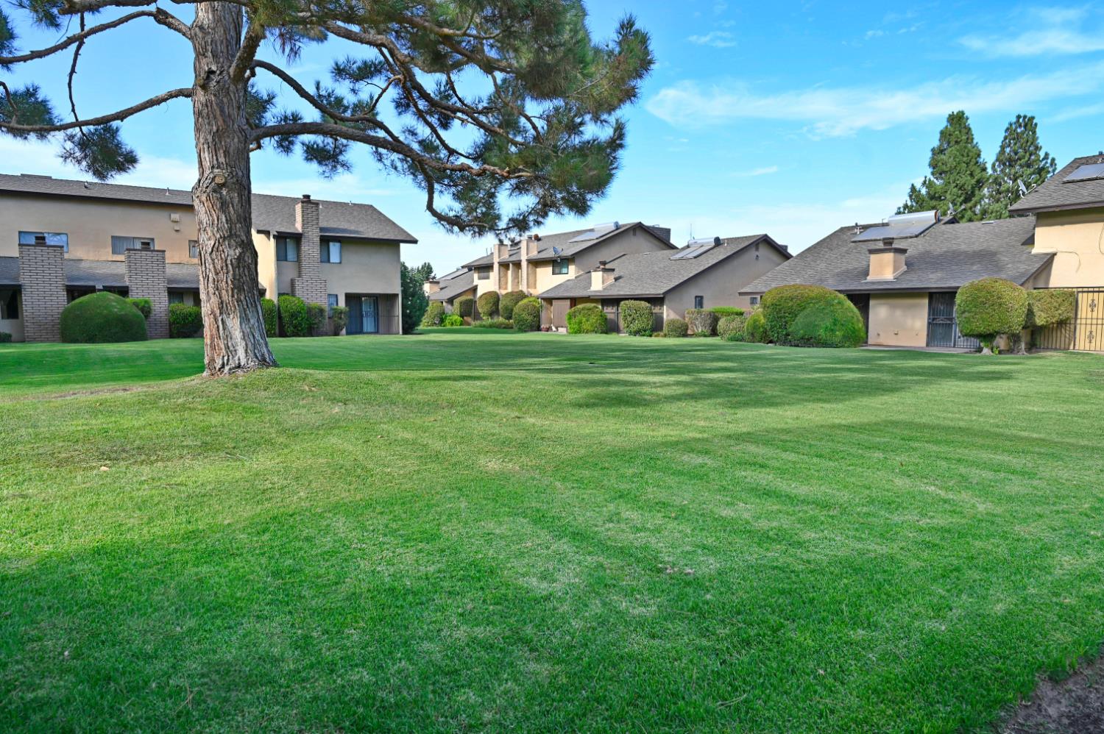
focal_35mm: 22
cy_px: 367
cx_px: 552
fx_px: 659
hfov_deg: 79.9
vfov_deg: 58.3
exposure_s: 1/160
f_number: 6.3
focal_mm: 21.5
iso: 100
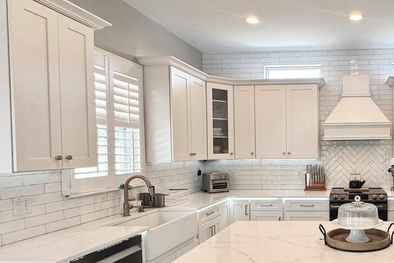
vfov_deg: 44.7
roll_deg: +0.6
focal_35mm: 29
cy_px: 161
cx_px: 332
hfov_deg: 57.3
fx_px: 317
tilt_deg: -2.7
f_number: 2.2
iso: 160
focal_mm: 2.22
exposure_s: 1/120
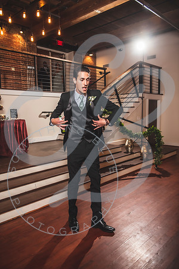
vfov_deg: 63.7
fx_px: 216
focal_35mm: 29
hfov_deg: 45.0
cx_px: 90
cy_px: 134
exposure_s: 1/160
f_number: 2.8
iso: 400
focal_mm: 29
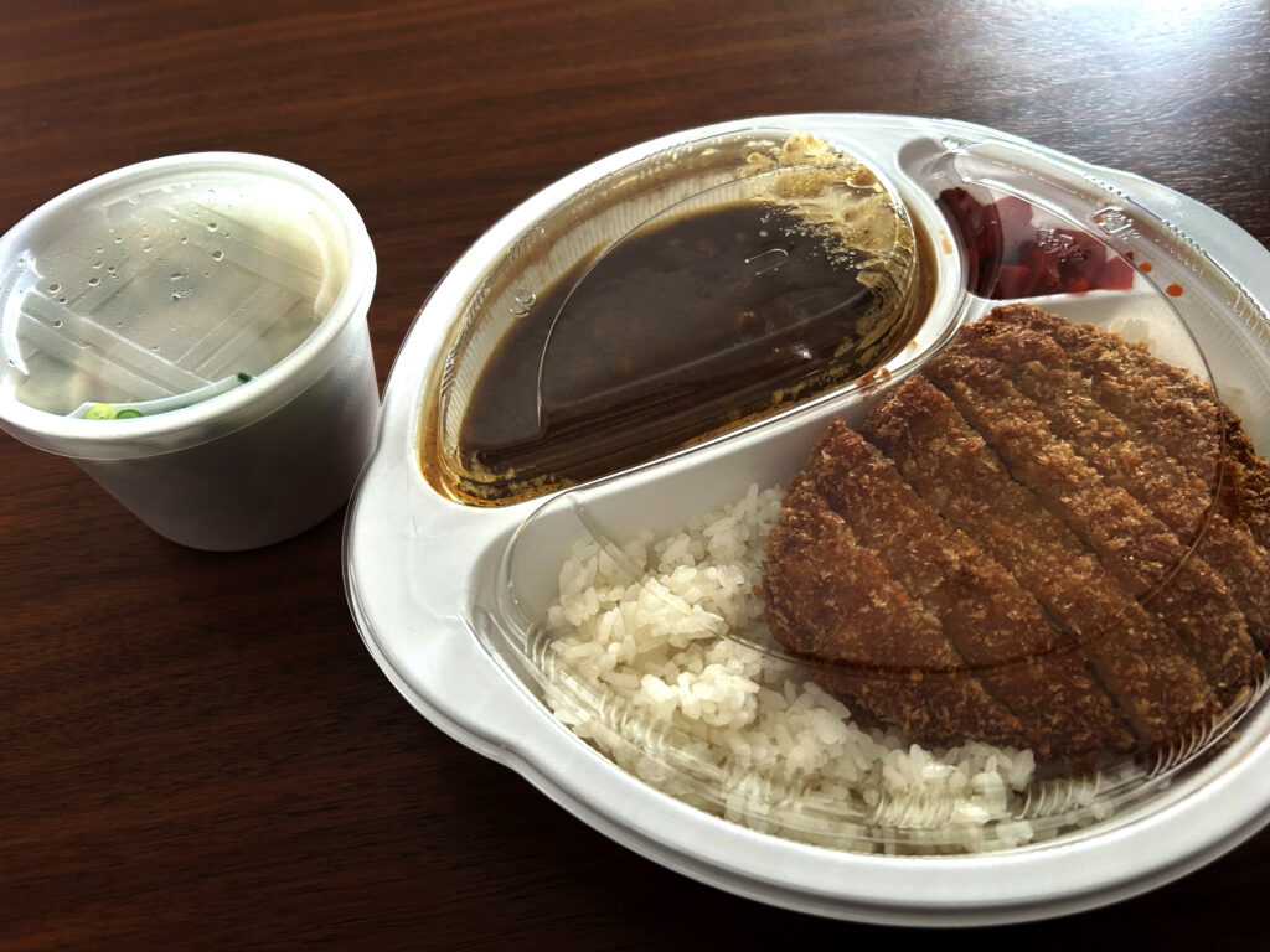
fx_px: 954
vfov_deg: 53.1
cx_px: 635
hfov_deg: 67.3
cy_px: 476
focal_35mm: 26
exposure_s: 1/60
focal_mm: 5.7
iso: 160
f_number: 1.5
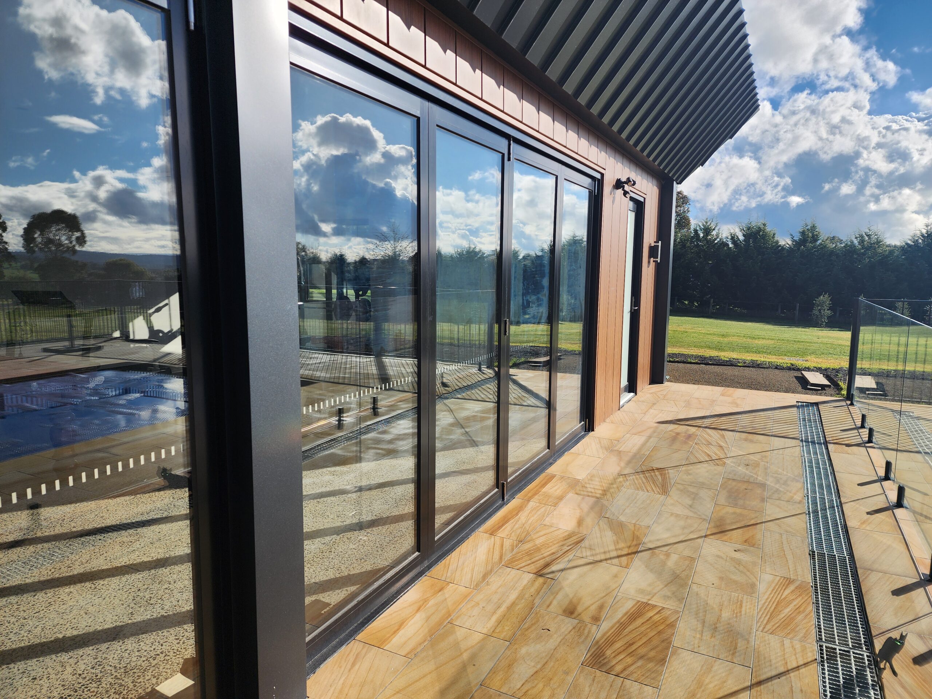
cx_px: 466
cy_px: 350
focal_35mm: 23
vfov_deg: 58.9
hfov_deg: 73.9
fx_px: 619
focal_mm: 6.4
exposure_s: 1/1139
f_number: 1.8
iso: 12
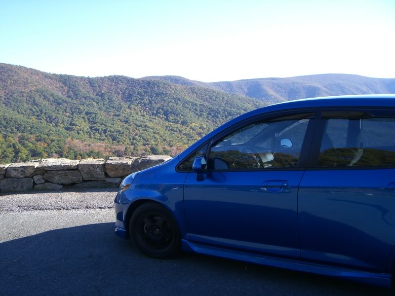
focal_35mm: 38
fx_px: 434
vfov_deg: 37.7
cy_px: 148
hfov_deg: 49.0
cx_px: 198
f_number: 4.3
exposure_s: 1/160
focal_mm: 6.2
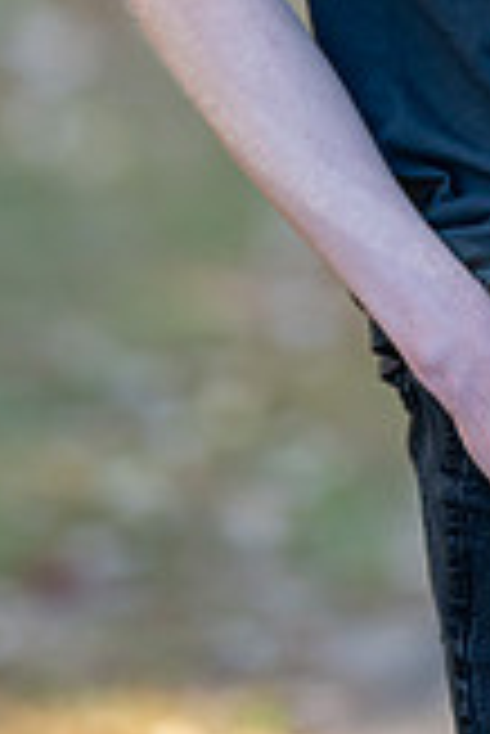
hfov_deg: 3.9
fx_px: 7130
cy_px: -252
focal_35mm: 350
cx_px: 661
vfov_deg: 5.8
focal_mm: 85
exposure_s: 1/640
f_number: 1.2
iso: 200
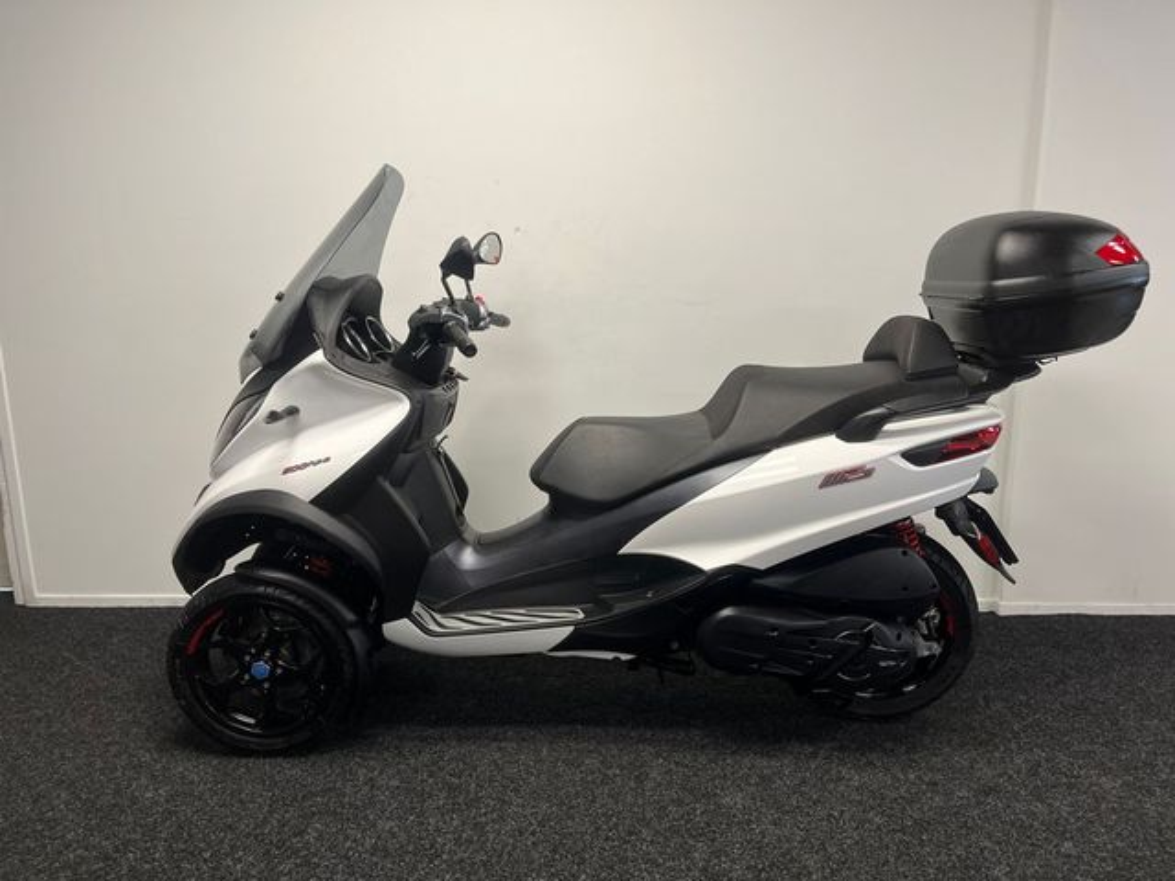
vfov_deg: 53.1
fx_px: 883
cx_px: 588
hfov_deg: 67.3
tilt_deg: -11.4
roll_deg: +0.7
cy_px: 440
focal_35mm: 26
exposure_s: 1/100
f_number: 1.6
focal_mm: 5.1
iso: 125
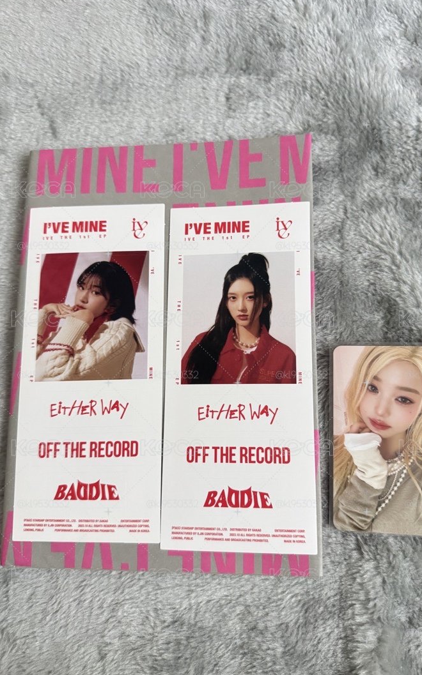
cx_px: 238
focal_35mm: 26
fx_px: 479
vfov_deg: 70.4
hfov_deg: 47.5
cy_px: 340
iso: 640
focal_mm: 6.76
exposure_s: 1/47
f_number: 1.78
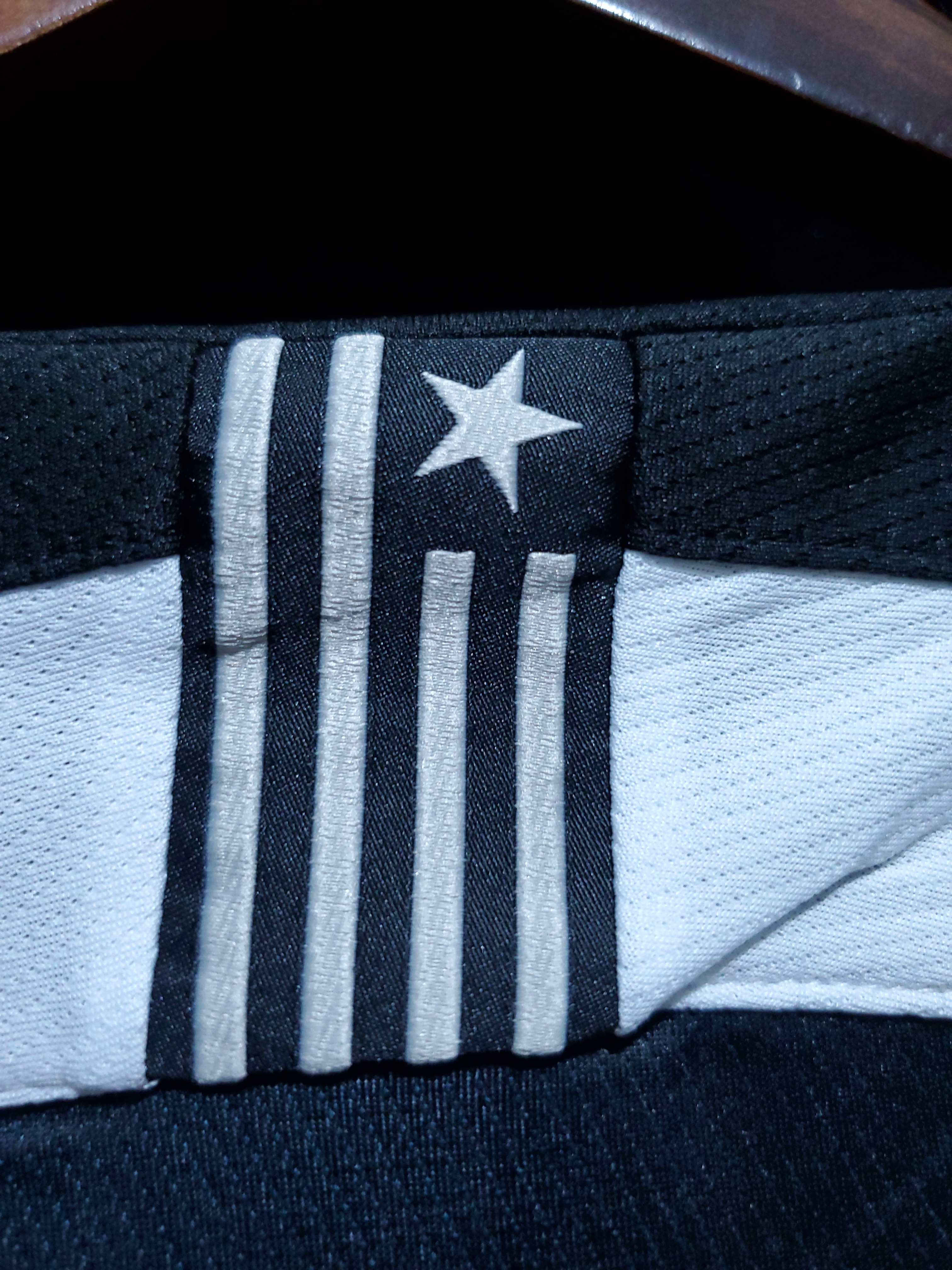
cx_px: 476
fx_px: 953
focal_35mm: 26
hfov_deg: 53.1
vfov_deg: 67.3
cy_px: 635
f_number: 1.5
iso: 200
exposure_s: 1/30
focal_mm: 4.3
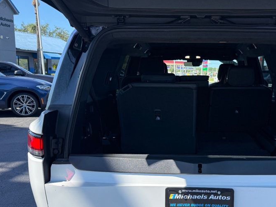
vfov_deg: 38.3
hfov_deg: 49.3
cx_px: 185
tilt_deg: -8.4
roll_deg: -2.4
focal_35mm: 37
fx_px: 295
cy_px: 133
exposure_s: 1/1901
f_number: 1.78
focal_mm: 6.76
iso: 100
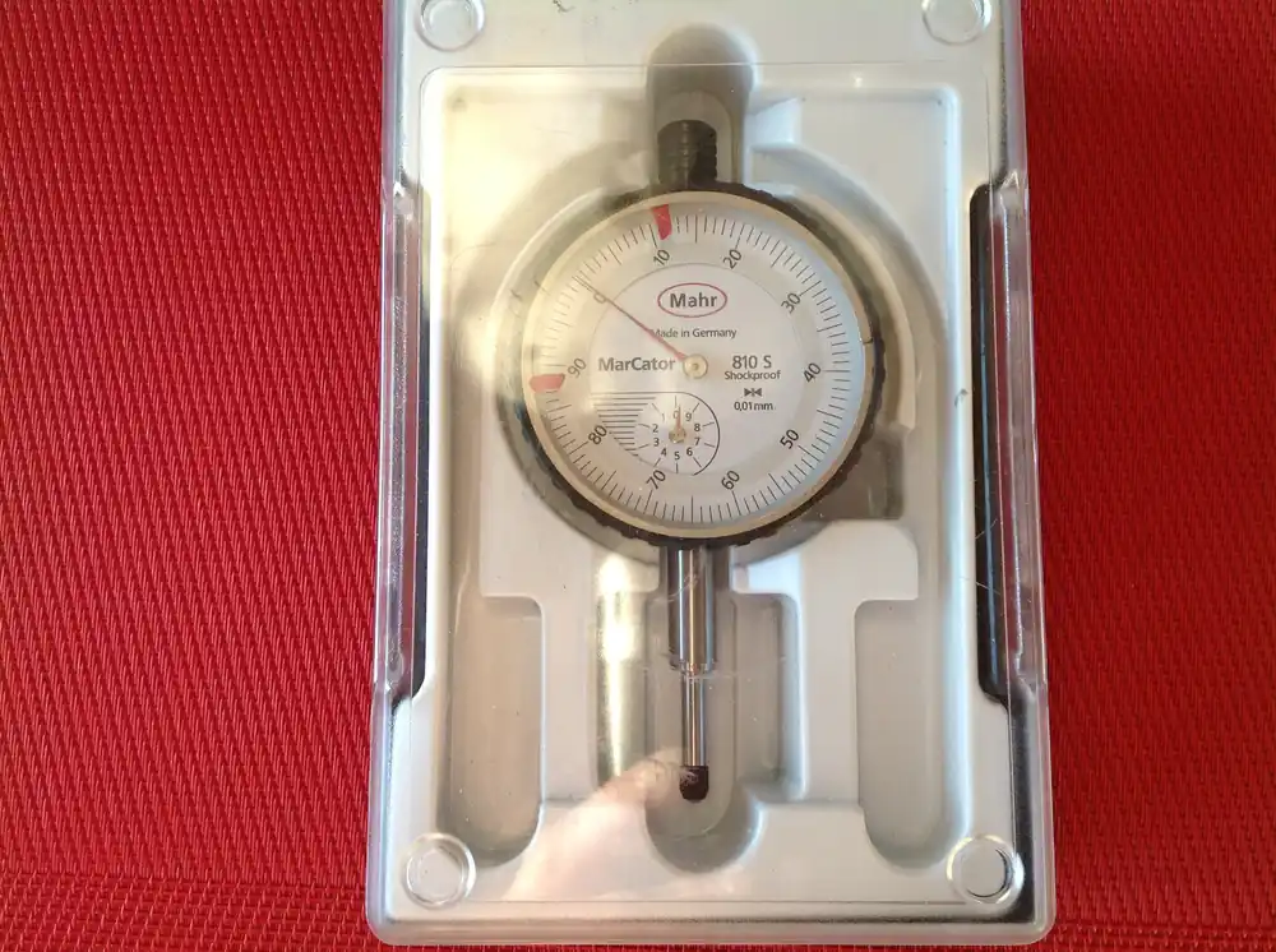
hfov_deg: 52.7
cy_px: 476
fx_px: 1288
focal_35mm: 35
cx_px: 638
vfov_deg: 40.6
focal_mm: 4.28
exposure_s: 1/120
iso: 80
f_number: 2.4
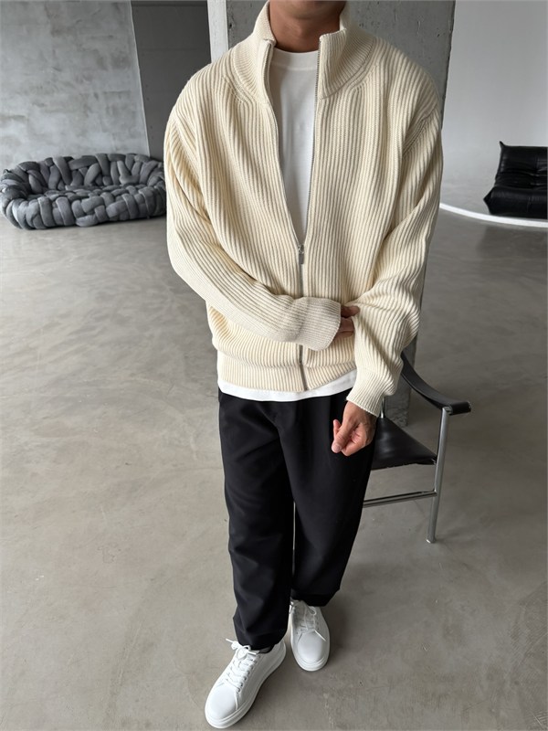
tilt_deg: -28.1
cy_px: 366
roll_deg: +1.5
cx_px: 274
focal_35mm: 24
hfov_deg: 56.8
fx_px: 507
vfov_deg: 71.6
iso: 160
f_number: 1.78
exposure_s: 1/121
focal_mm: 6.76
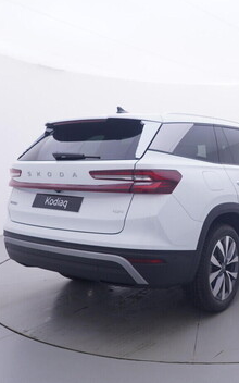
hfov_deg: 34.0
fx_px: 373
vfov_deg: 54.3
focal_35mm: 36
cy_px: 186
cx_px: 206
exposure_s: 1/80
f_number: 5
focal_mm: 15
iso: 200
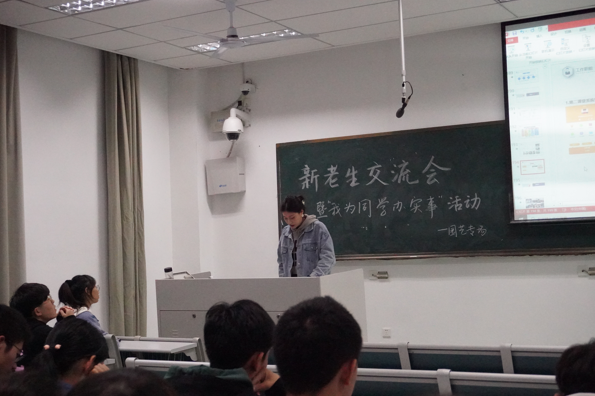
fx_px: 876
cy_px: 198
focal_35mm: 53
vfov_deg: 25.5
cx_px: 296
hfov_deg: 37.5
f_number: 5.6
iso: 12800
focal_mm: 34
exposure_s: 1/400
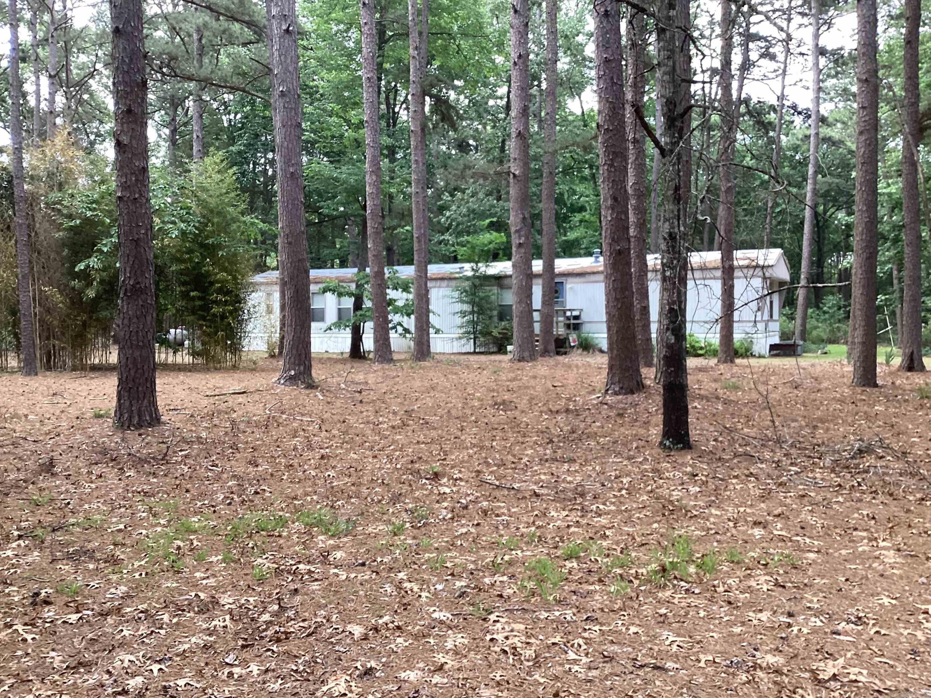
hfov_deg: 58.4
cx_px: 466
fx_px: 834
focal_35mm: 31
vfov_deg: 45.4
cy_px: 349
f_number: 2.4
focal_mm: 3.3
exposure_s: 1/60
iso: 100
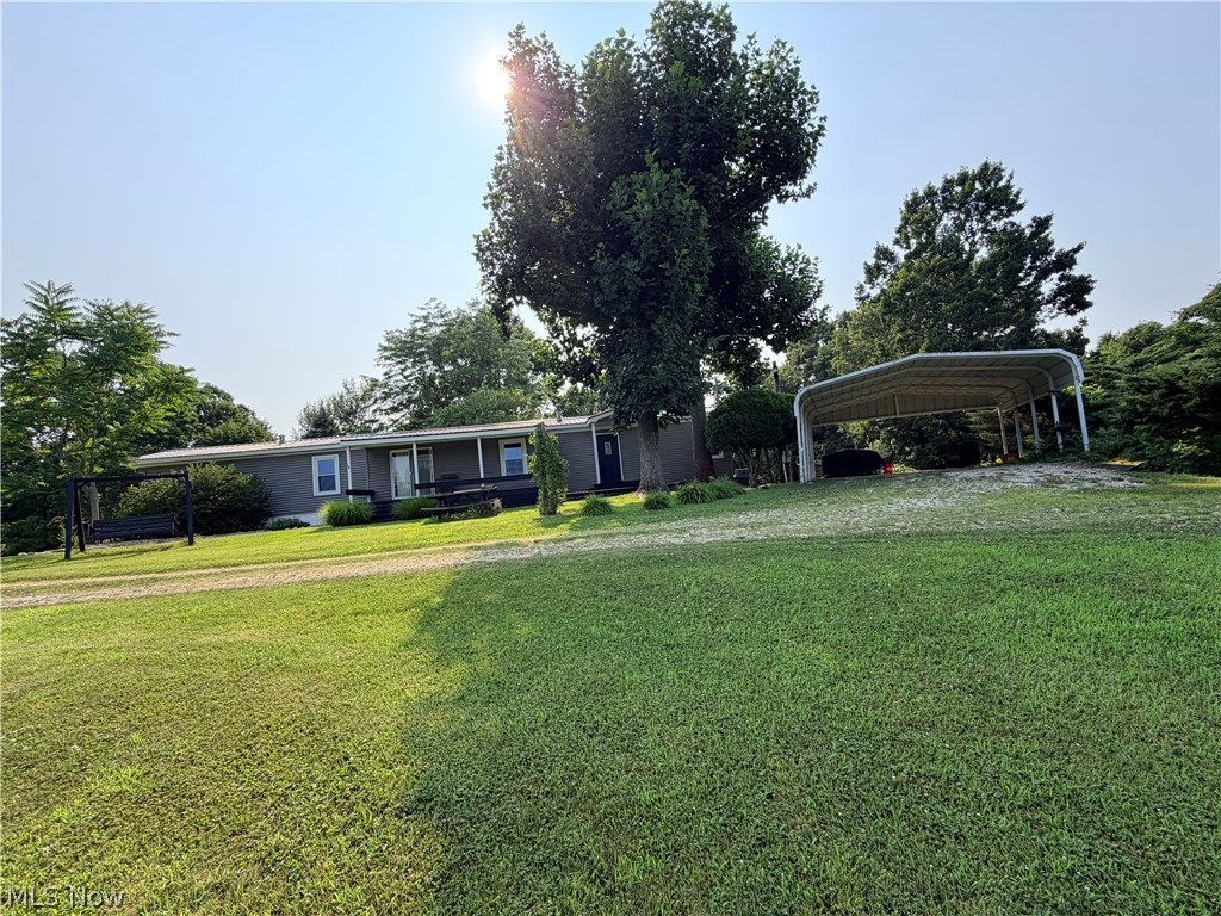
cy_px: 458
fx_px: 494
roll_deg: +6.6
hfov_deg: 102.1
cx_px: 610
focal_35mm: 14
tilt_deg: +5.3
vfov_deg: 85.7
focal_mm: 2.22
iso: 25
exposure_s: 1/770
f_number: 2.2
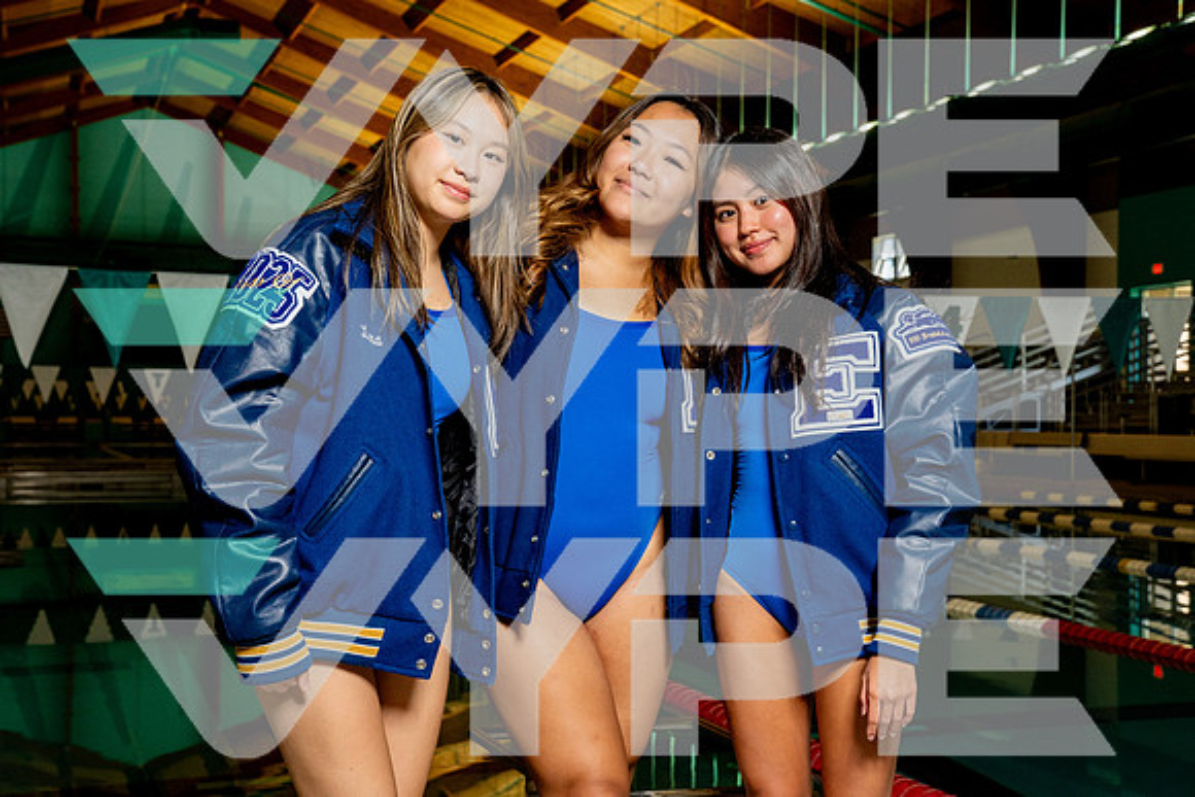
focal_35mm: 51
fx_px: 1693
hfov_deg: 38.9
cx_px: 598
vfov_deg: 26.5
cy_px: 398
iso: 1600
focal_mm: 51
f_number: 8
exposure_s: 1/250
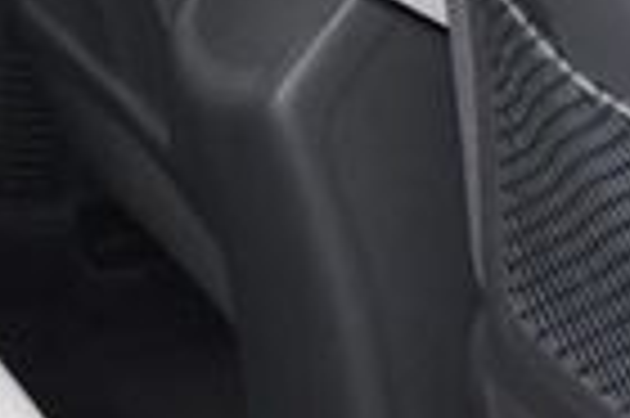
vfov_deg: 7.8
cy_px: -515
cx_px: -472
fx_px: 2884
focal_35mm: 165
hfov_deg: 11.6
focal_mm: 24
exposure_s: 1/200
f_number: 3.5
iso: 2500
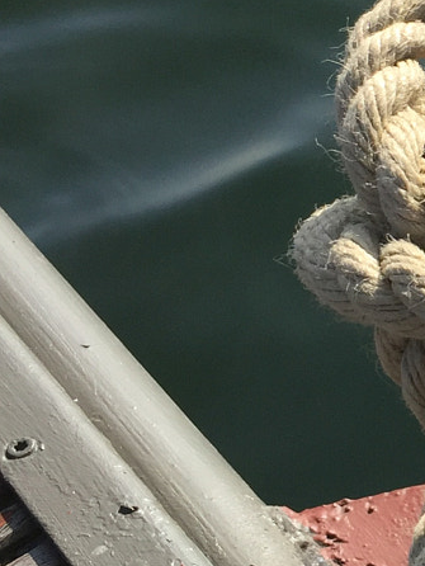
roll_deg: +7.4
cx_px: 760
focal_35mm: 104
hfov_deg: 12.9
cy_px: 181
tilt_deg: -40.3
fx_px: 1701
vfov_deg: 18.8
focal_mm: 4.15
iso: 32
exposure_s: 1/1721
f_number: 2.2
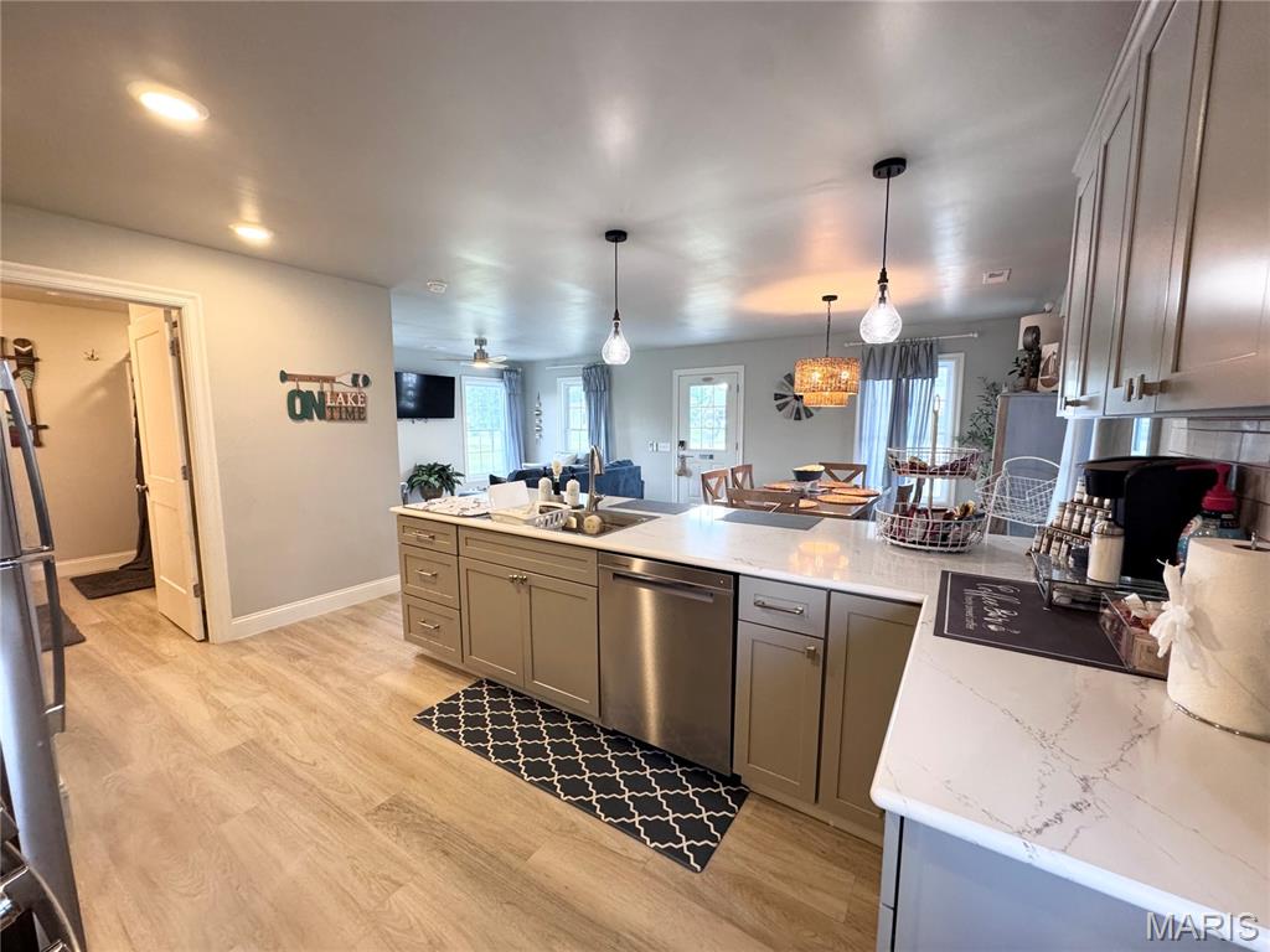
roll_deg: +0.0
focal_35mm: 14
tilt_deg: -6.8
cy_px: 476
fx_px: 514
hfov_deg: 102.1
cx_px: 635
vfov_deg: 85.7
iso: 320
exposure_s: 1/120
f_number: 2.2
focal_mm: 2.22
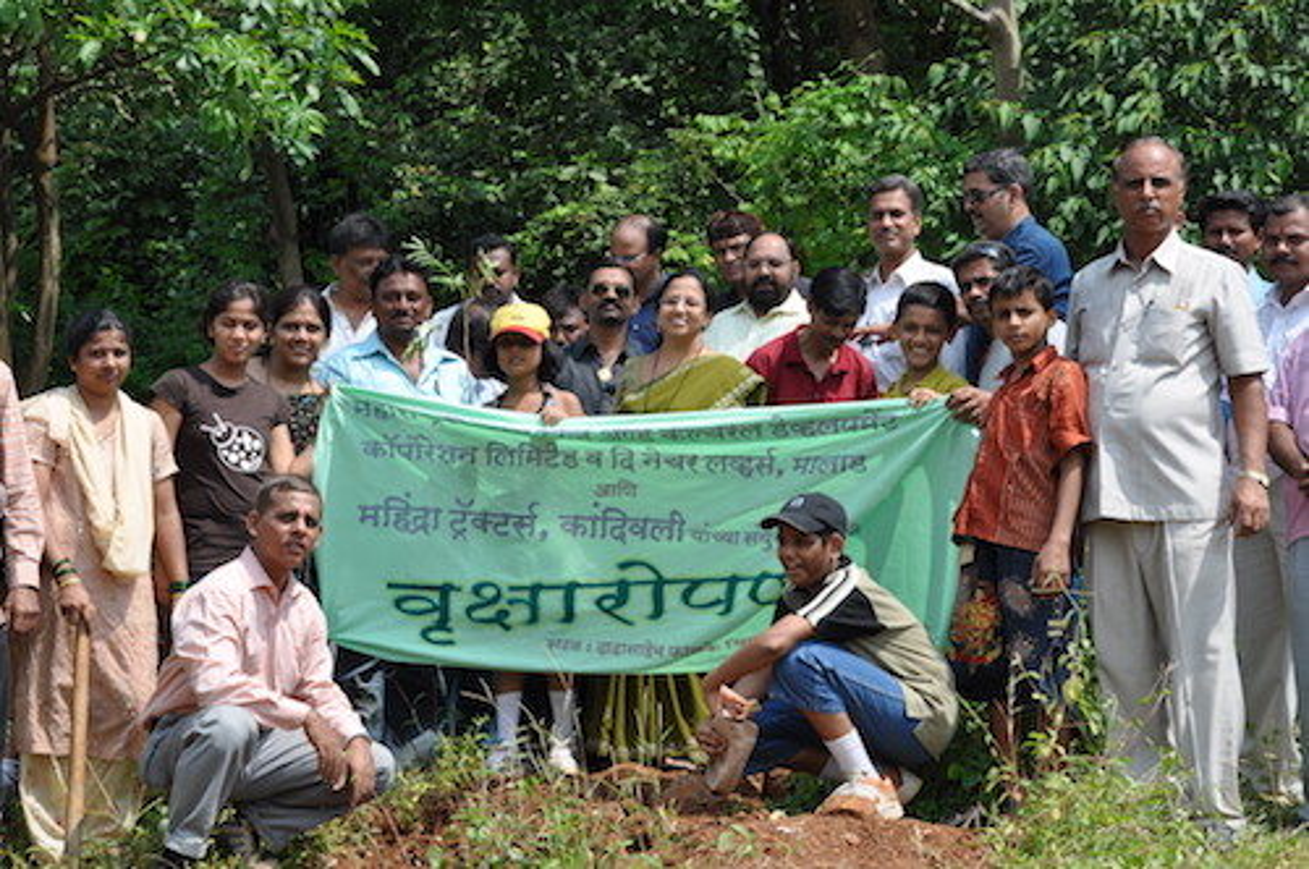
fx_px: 2832
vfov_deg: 17.4
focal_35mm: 78
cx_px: 654
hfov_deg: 26.0
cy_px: 434
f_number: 9
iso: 200
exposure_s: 1/320
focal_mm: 52
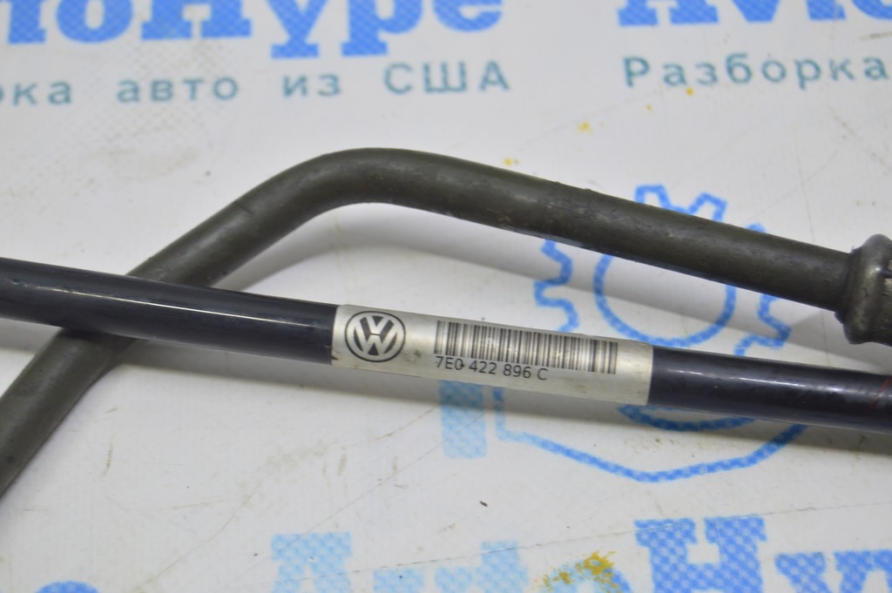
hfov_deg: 24.6
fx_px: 2042
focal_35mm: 82
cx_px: 446
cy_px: 296
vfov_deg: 16.5
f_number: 5.6
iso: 400
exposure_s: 1/20
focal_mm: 55
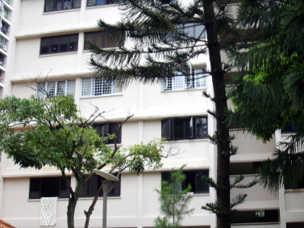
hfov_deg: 35.3
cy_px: 112
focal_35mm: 54
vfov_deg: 27.0
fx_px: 474
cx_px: 201
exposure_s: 1/50
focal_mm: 6.2
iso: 80
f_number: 5.6
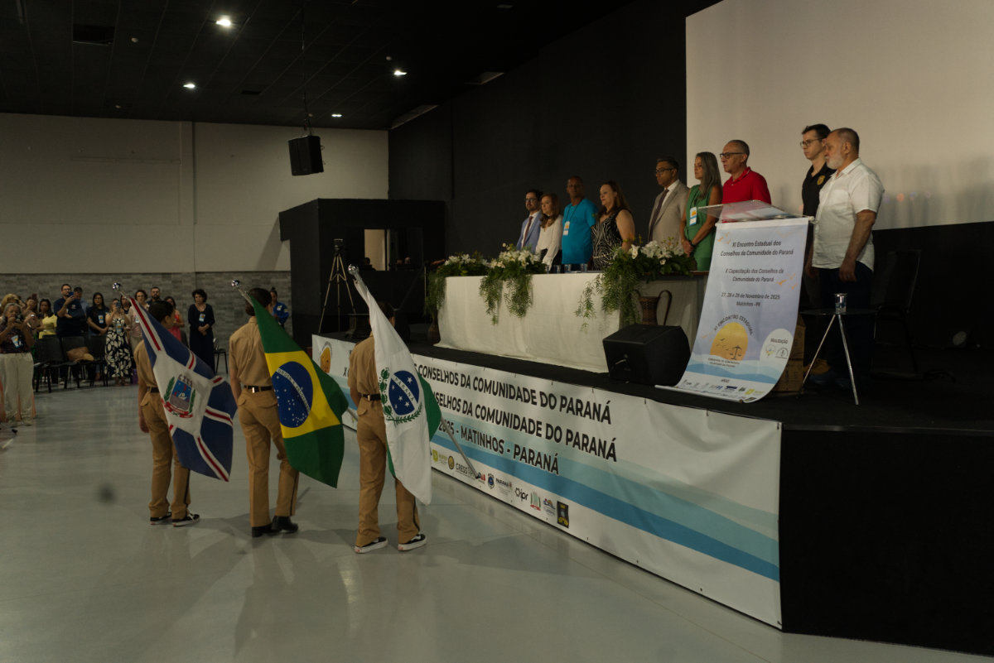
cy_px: 332
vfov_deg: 37.9
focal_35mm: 35
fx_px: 967
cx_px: 497
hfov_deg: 54.4
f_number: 4
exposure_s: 1/100
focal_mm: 35
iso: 3200
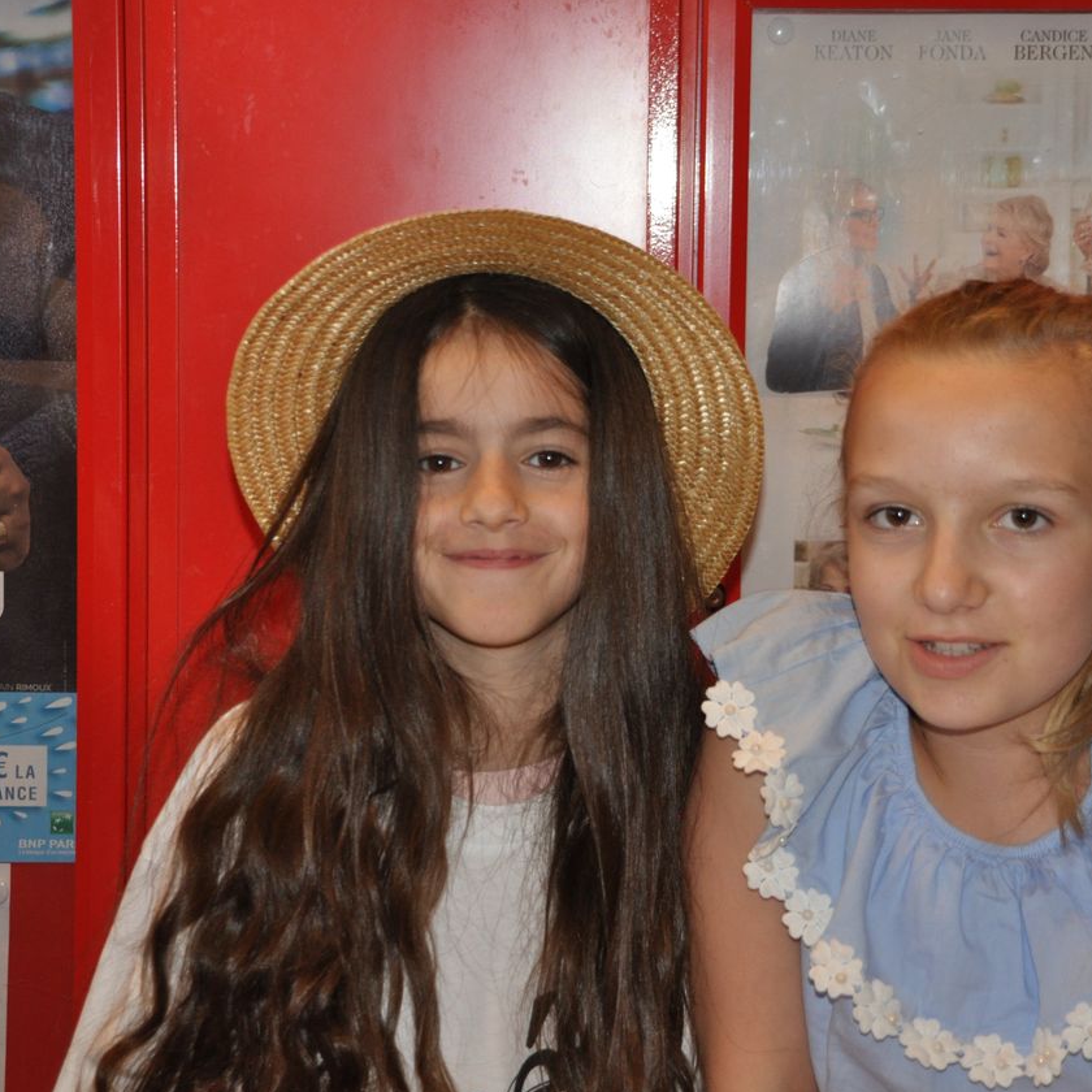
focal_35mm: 97
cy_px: 547
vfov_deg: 17.9
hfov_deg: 17.9
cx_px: 654
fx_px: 3462
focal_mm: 50
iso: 800
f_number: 4.8
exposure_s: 1/60
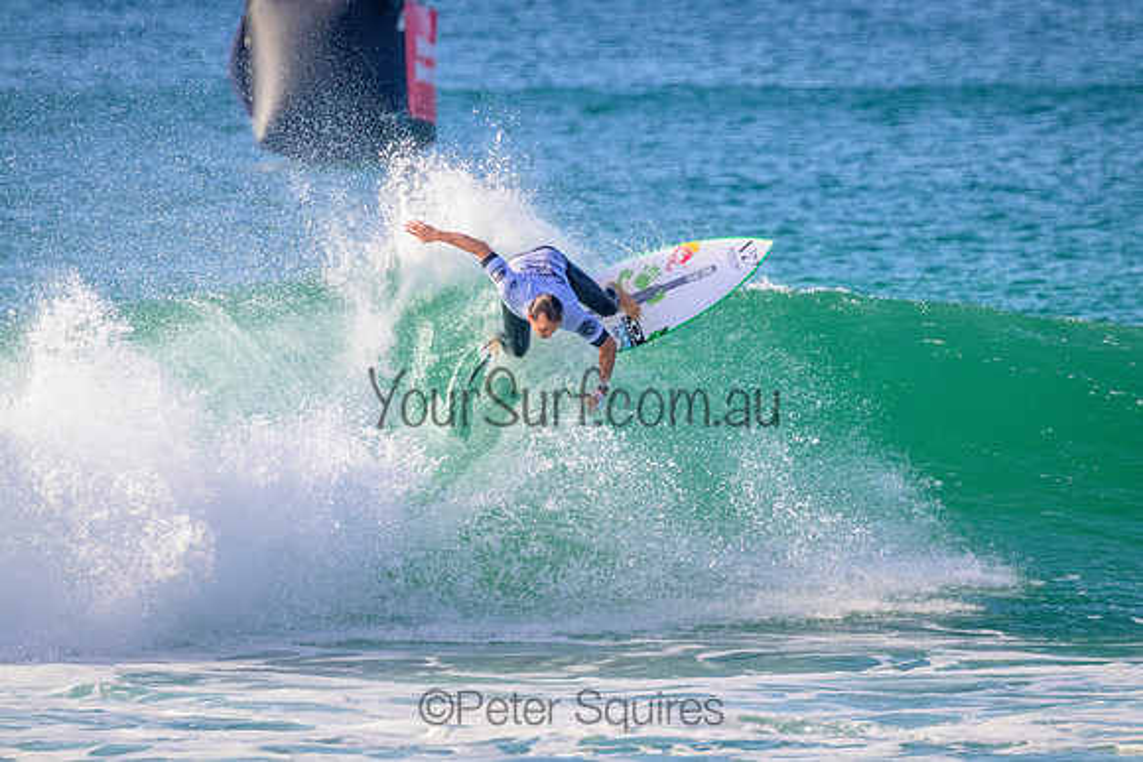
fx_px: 25405
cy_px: 381
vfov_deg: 1.7
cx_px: 572
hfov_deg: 2.6
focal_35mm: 800
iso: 2200
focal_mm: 800
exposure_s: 1/2000
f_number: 11
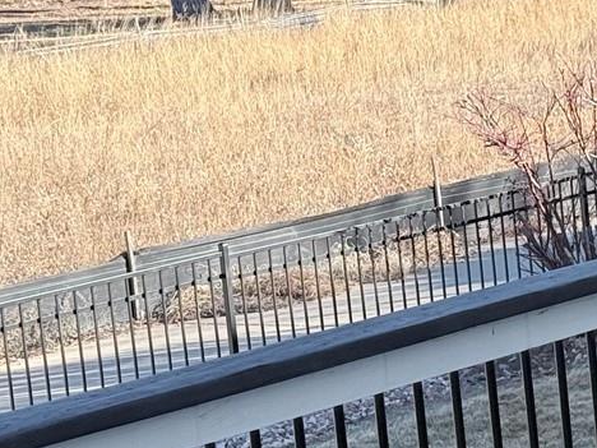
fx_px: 2828
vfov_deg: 9.1
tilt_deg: -8.0
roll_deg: +4.2
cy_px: 204
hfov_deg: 11.4
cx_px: 977
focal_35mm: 164
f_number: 1.78
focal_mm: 6.76
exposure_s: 1/1513
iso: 64
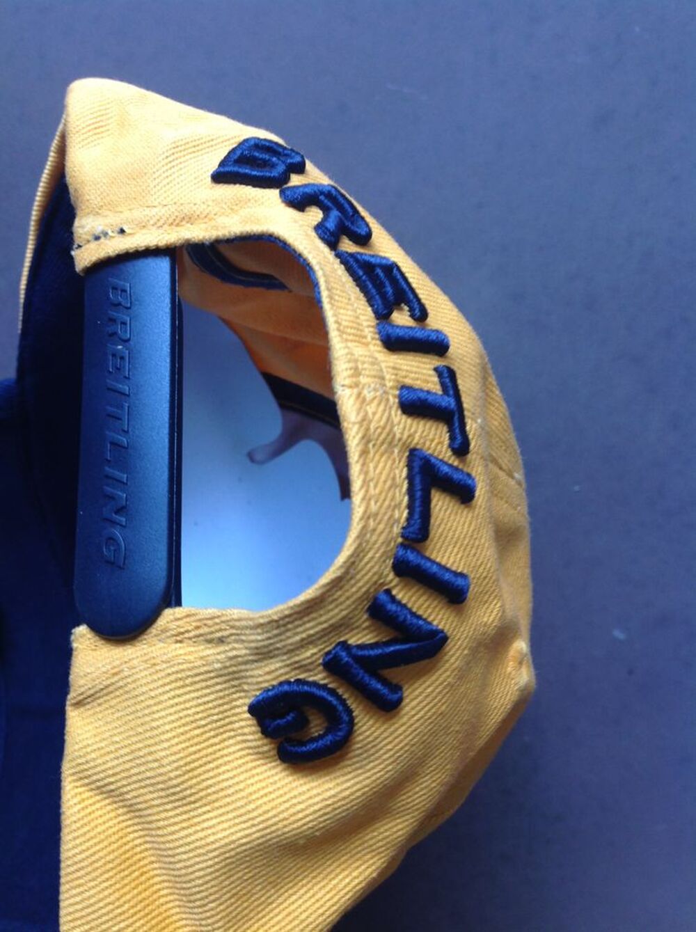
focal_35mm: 35
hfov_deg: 40.6
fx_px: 941
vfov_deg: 52.7
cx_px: 348
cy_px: 466
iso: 64
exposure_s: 1/15
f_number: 2.4
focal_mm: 4.28
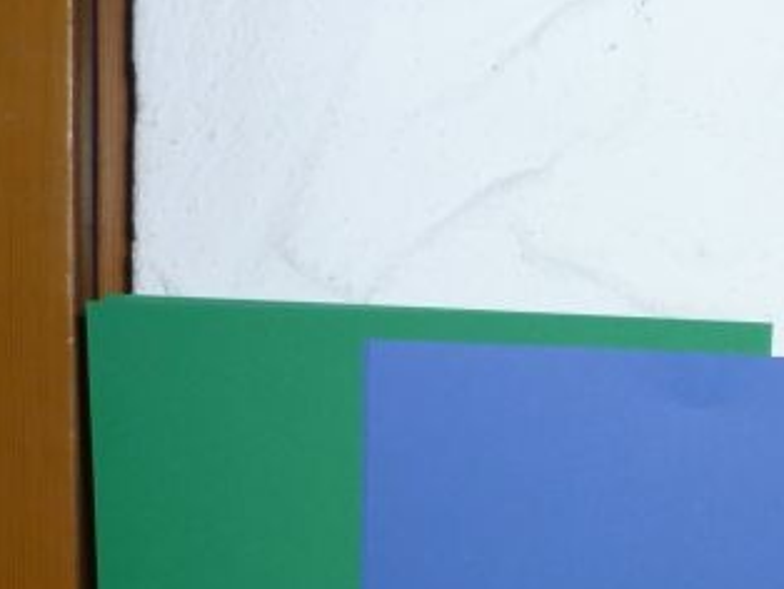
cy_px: 606
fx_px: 1904
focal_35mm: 84
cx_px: 744
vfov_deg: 17.1
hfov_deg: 22.5
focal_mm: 5.5
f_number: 2.8
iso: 100
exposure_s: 1/30
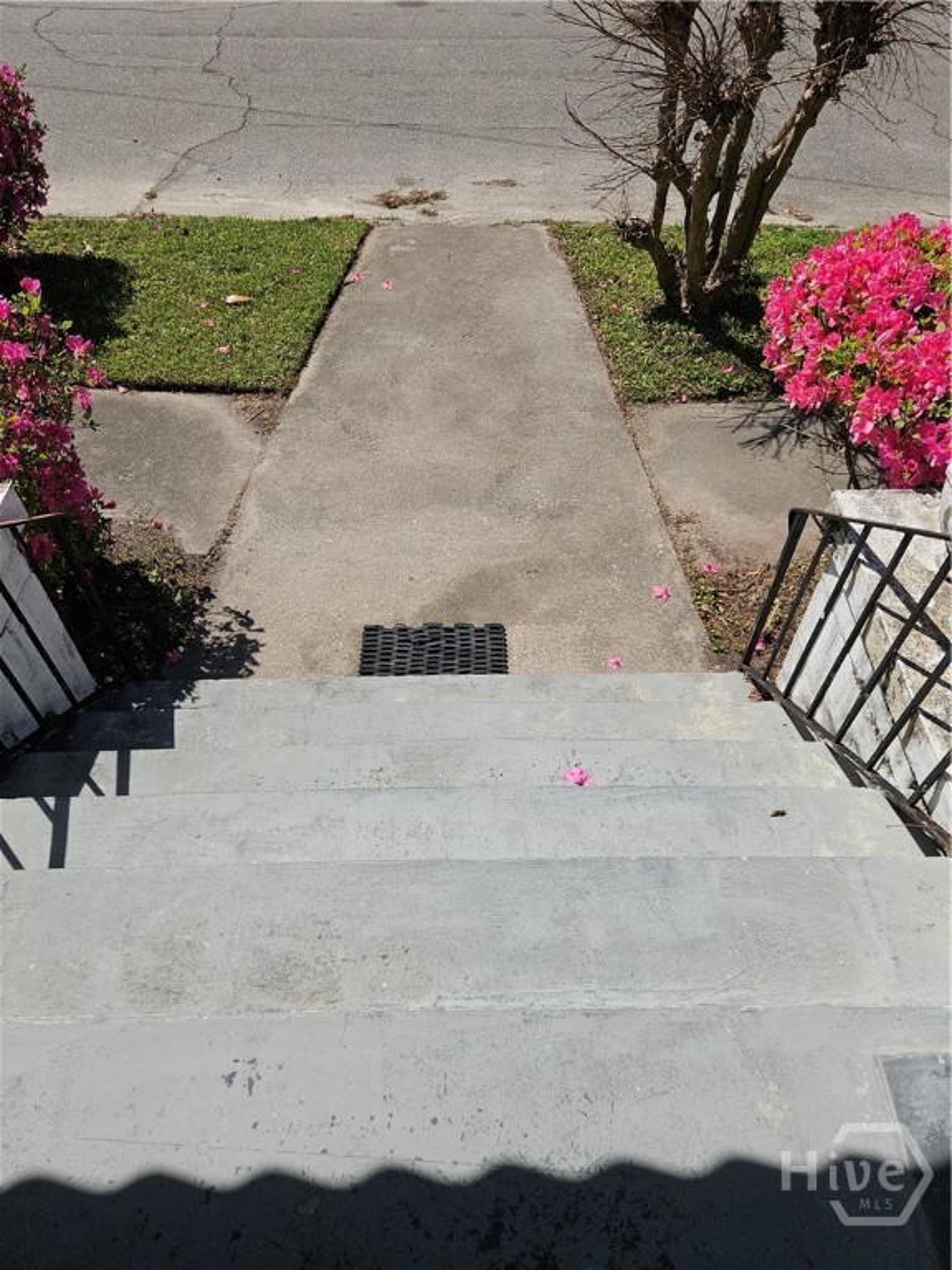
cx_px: 476
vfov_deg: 73.9
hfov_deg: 58.9
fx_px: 843
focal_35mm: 23
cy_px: 635
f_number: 1.8
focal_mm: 5.4
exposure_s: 1/3042
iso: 25
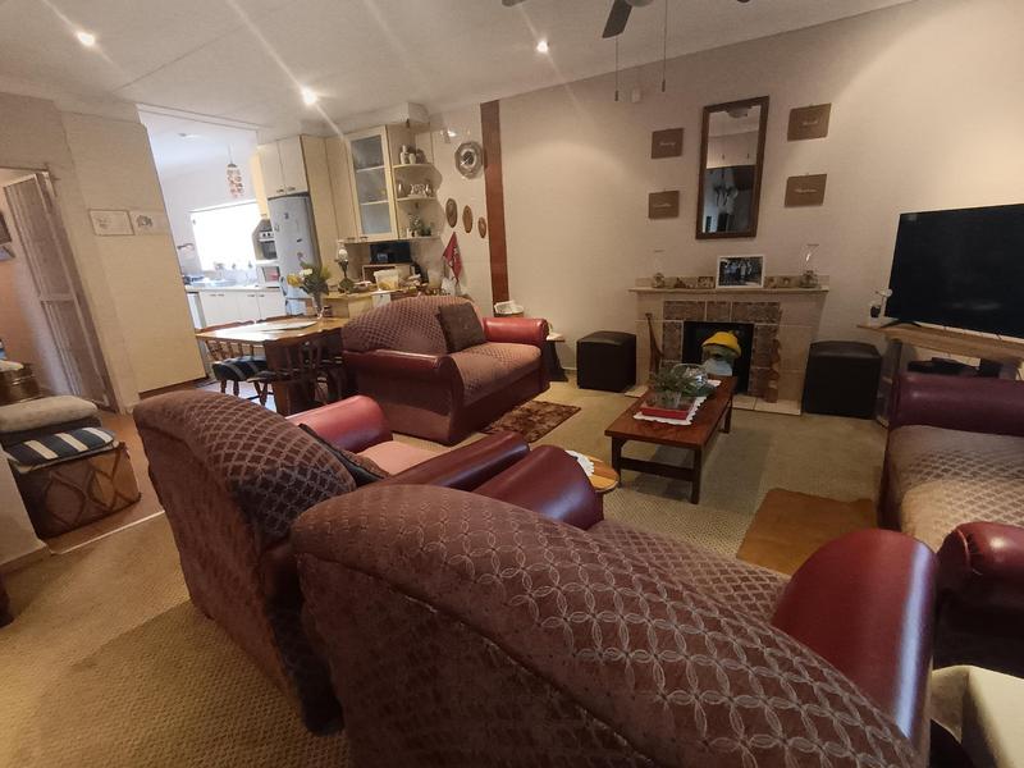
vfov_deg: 74.7
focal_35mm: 17
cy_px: 384
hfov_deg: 91.0
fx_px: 503
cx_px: 512
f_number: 2.2
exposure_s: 1/25
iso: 1135
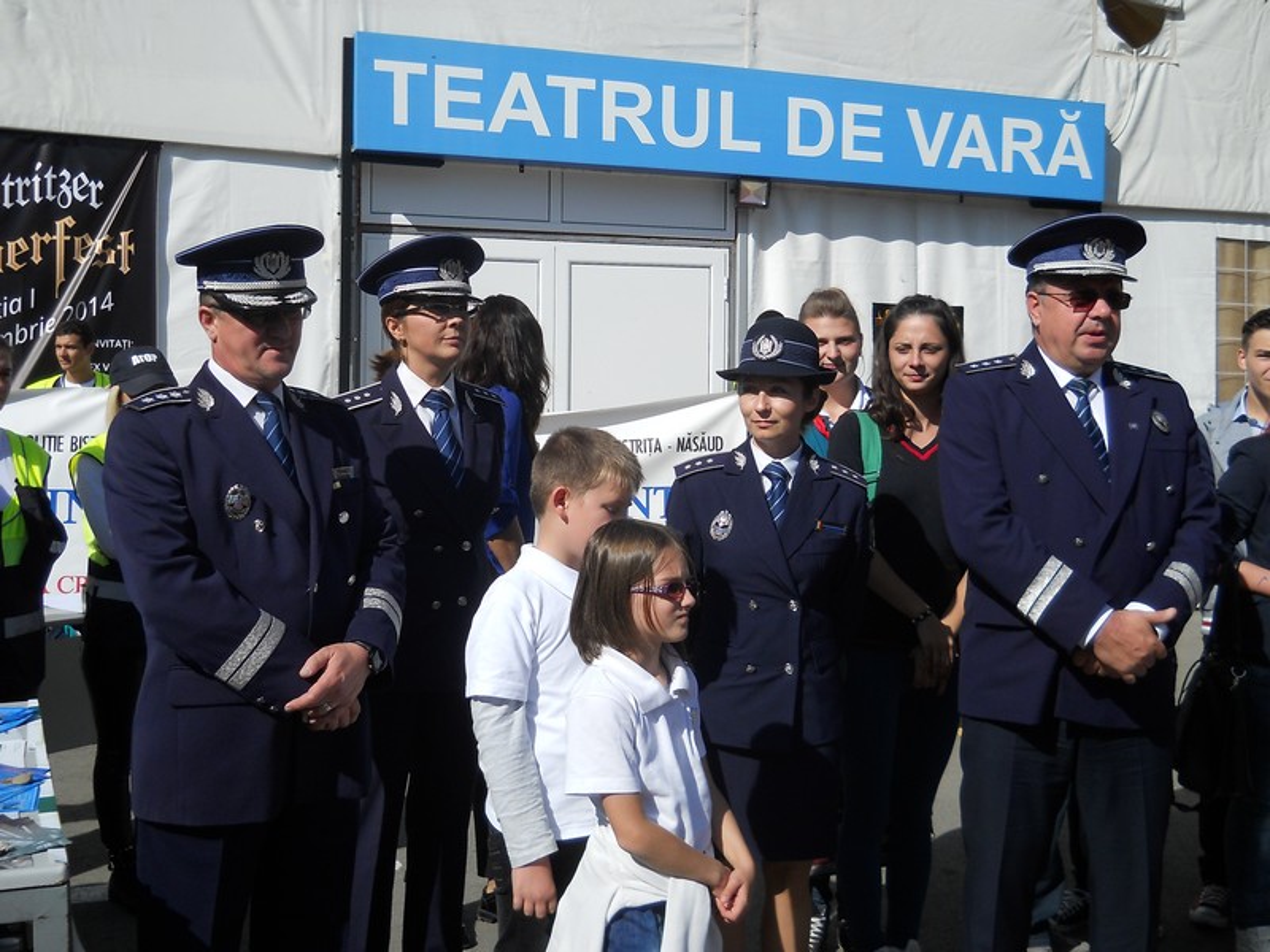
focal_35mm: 41
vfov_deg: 35.1
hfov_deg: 45.8
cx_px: 635
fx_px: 1504
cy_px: 476
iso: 80
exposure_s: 1/500
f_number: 5.5
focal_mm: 6.72
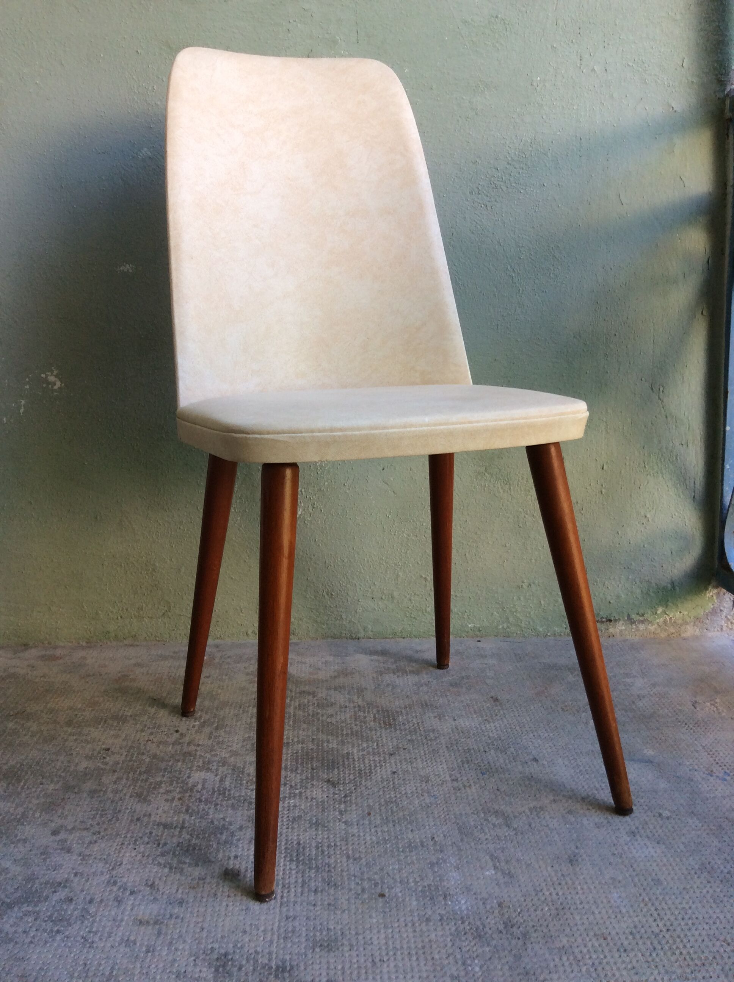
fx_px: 907
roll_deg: +1.2
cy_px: 491
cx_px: 367
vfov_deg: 56.9
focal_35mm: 32
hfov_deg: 44.1
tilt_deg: -11.2
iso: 40
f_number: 2.4
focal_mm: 3.3
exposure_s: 1/50
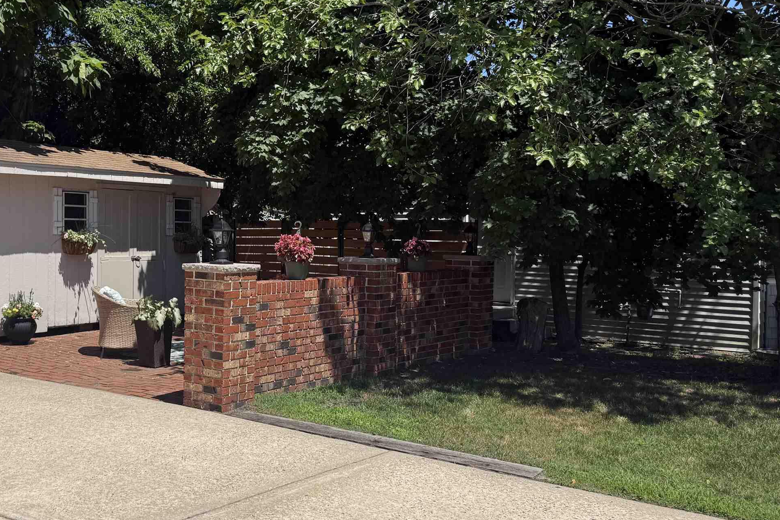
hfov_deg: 46.8
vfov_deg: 33.4
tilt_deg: -0.9
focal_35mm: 40
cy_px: 256
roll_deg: -0.9
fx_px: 867
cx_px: 198
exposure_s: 1/6711
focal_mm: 6.76
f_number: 1.78
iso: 80
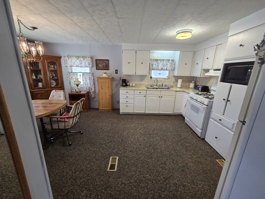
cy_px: 100
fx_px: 100
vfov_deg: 89.9
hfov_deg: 106.2
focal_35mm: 13
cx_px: 132
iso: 250
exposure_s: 1/60
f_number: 2.2
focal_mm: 2.2
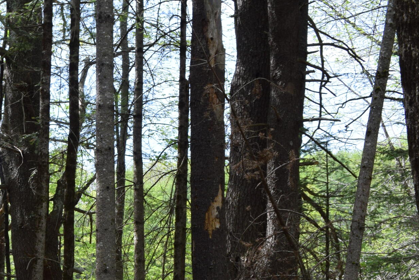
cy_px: 312
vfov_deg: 19.9
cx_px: -74
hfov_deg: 27.5
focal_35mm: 65
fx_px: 757
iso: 400
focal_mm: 18
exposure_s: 1/250
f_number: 8
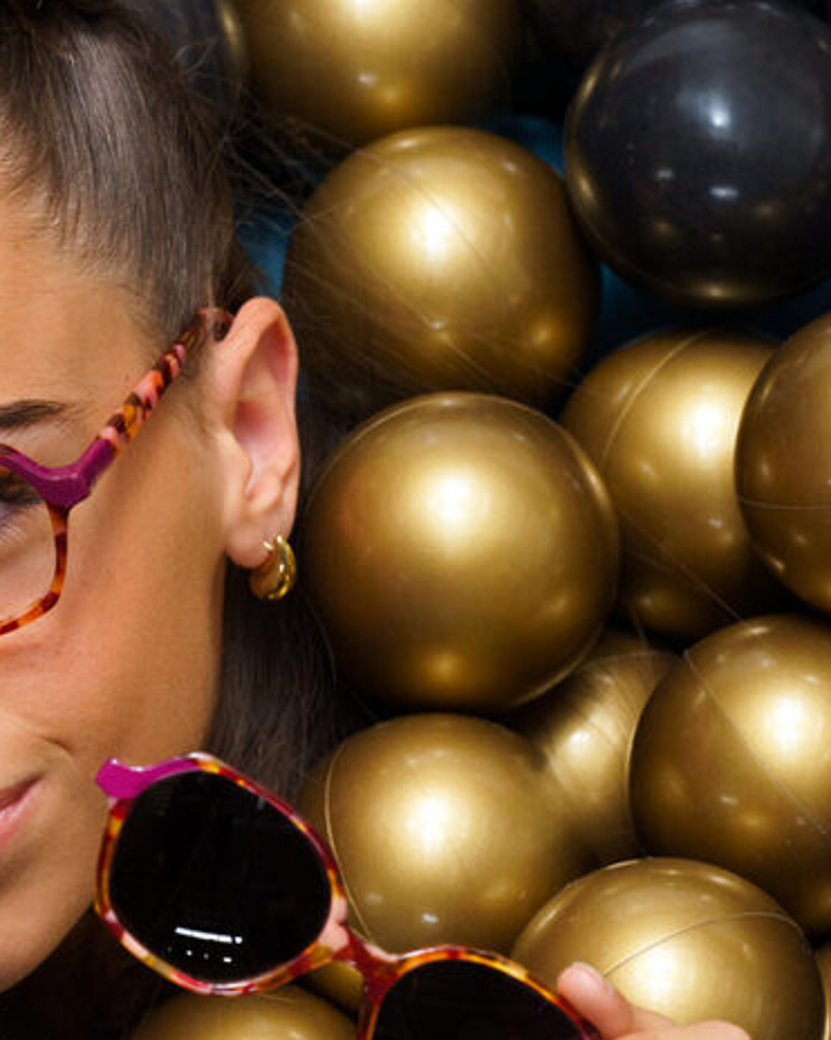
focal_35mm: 369
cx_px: 67
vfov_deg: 5.2
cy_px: 1145
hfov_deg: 4.2
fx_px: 11348
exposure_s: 1/160
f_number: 6.3
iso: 800
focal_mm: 135
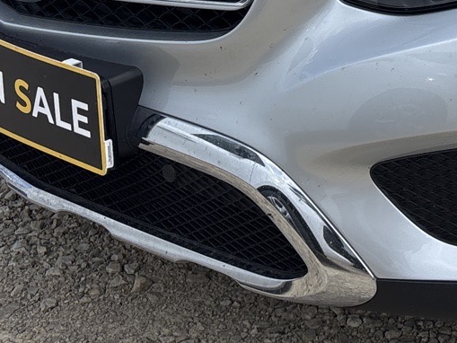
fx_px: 1294
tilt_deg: -13.8
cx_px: 577
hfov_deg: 18.7
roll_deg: +3.2
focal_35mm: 98
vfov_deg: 14.3
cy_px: -148
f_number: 1.6
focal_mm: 5.96
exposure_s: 1/3205
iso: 50
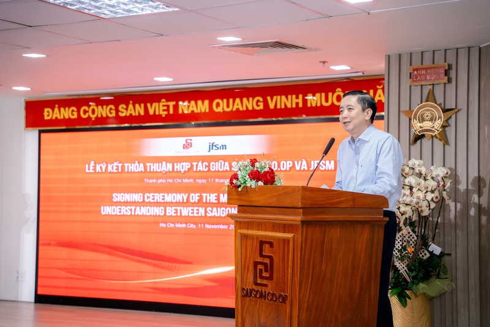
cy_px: 164
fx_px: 953
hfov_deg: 28.8
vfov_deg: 19.4
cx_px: 245
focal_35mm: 70
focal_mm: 70
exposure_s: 1/250
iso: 1250
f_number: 3.2
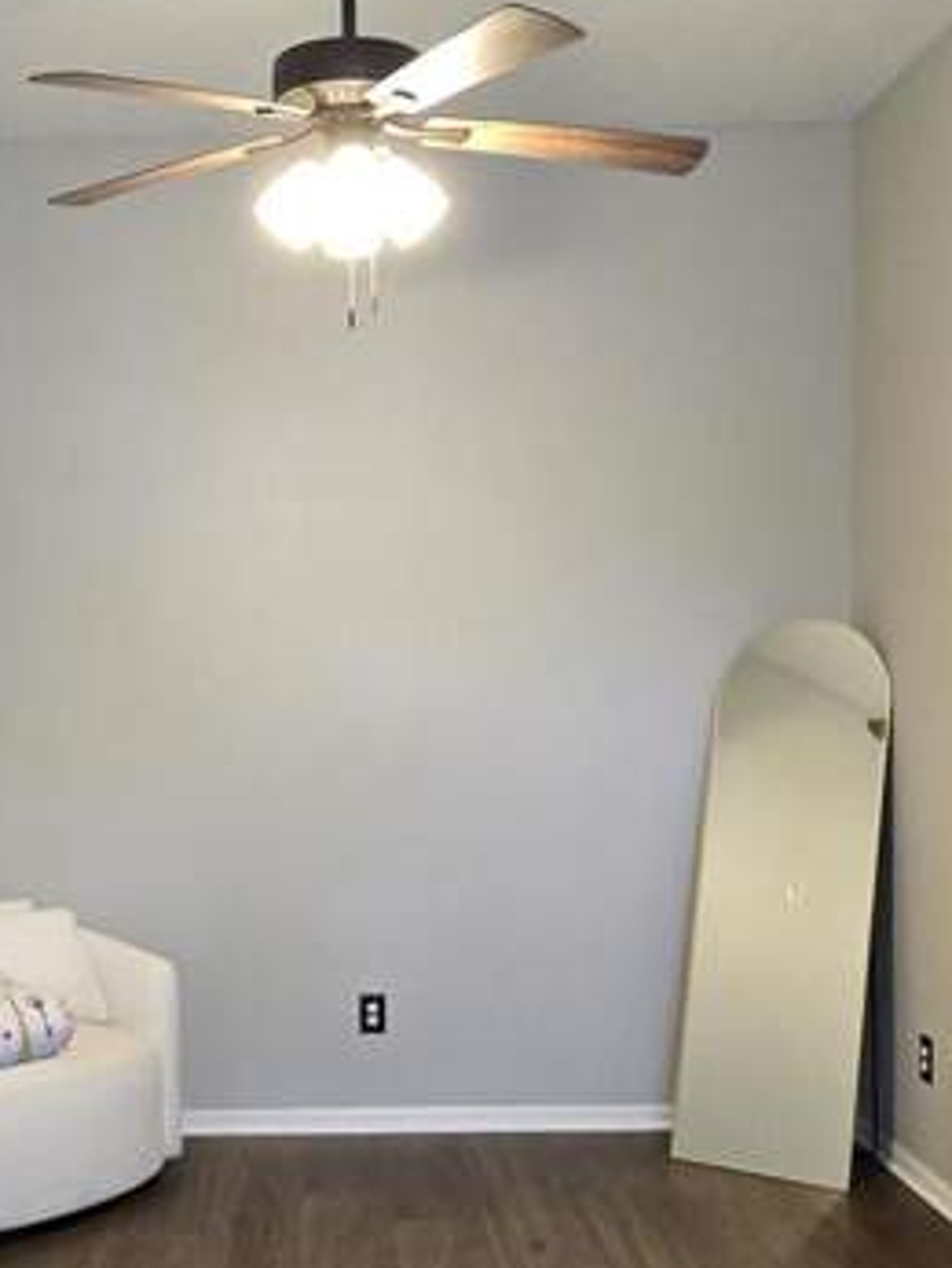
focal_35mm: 40
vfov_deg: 46.4
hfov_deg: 35.6
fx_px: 1465
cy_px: 784
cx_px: 311
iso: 500
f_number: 2.2
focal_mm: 2.2
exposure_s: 1/60
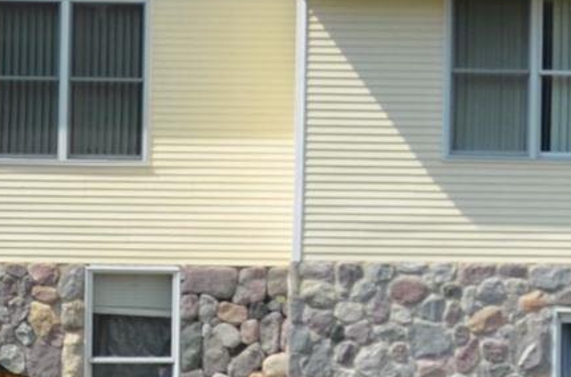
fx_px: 3732
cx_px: 517
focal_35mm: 236
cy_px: 230
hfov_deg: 8.7
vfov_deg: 5.8
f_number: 9
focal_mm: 22
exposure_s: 1/320
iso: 100
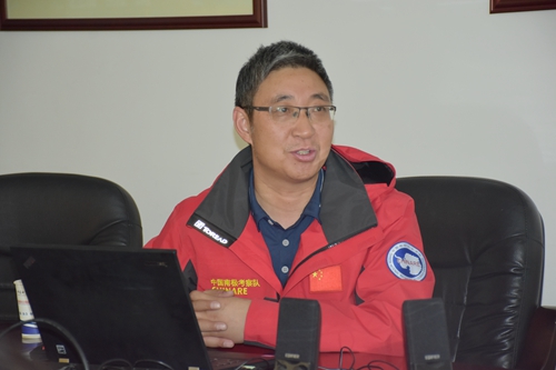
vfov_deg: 10.2
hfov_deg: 15.2
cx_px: 278
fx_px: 2084
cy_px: 185
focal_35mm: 135
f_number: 5.3
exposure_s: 1/60
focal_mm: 90
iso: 900
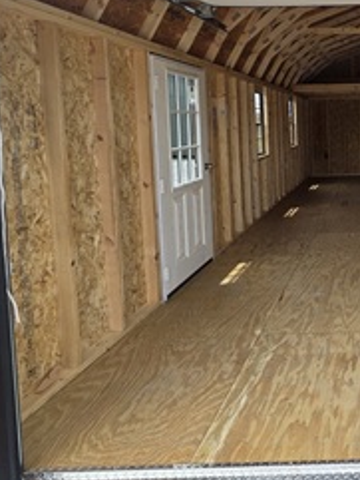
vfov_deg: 61.7
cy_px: 155
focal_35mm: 28
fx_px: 388
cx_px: 382
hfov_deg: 41.3
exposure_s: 1/652
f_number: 2.2
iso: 50
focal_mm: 2.2
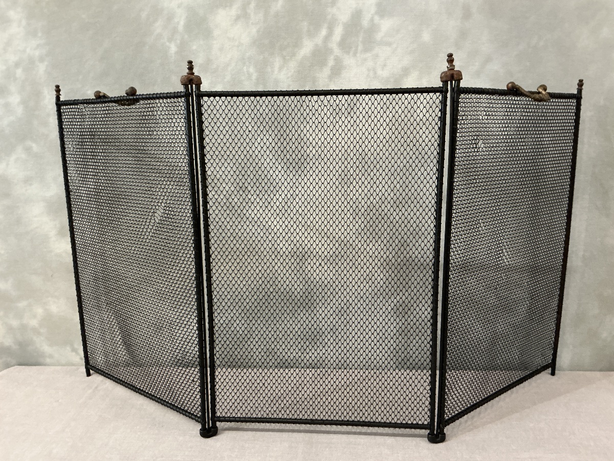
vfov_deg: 49.7
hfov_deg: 63.4
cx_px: 307
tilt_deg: -10.9
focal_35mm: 28
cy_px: 230
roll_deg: +0.9
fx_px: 497
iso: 320
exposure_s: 1/33
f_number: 1.8
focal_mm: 3
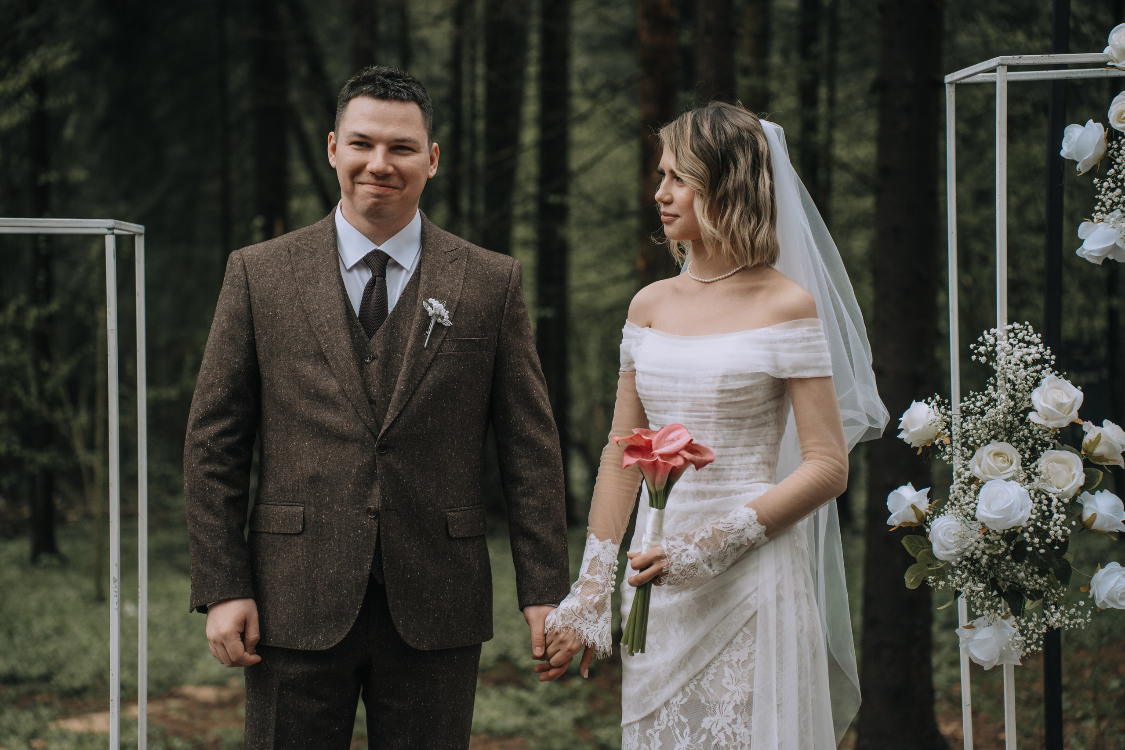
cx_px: 532
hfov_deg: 24.8
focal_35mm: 82
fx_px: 2554
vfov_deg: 16.7
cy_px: 375
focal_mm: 75
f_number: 2.8
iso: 400
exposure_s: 1/250
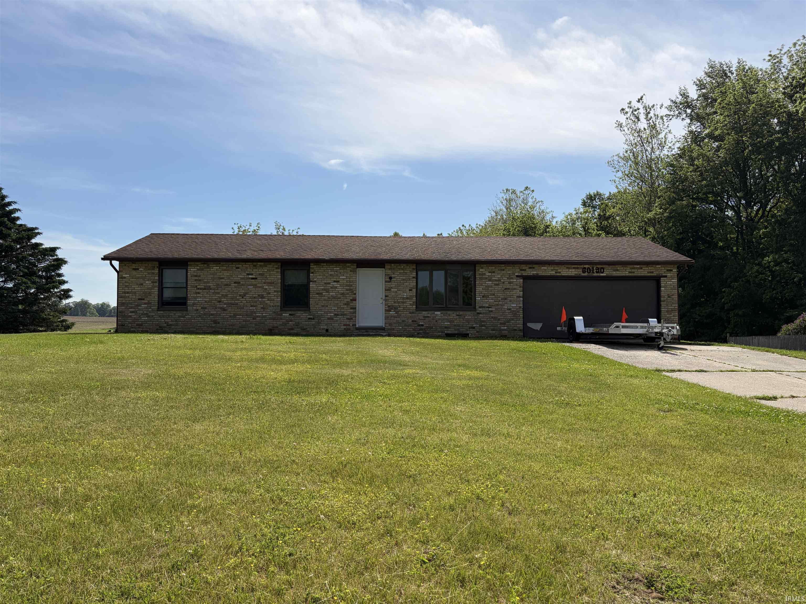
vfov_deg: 53.1
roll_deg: +0.1
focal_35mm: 26
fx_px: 605
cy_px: 302
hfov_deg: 67.3
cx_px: 403
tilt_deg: +2.1
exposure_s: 1/6329
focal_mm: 5.96
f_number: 1.6
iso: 50
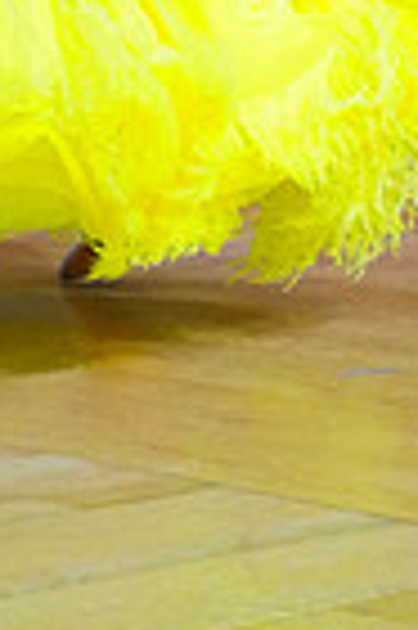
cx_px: -196
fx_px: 5657
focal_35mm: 324
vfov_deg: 6.2
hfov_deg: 4.2
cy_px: -482
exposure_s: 1/400
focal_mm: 78
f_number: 4
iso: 2500
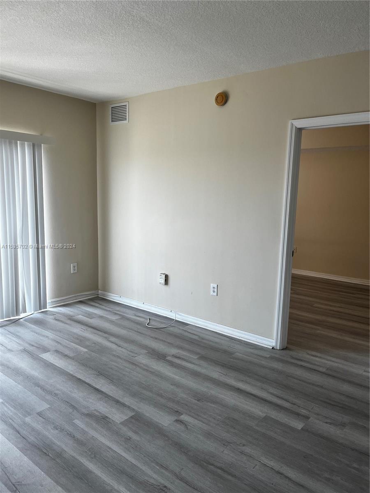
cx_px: 185
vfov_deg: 67.3
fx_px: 371
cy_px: 246
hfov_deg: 53.1
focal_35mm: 26
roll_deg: +0.7
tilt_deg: -6.3
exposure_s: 1/122
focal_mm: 5.1
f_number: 1.6
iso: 32
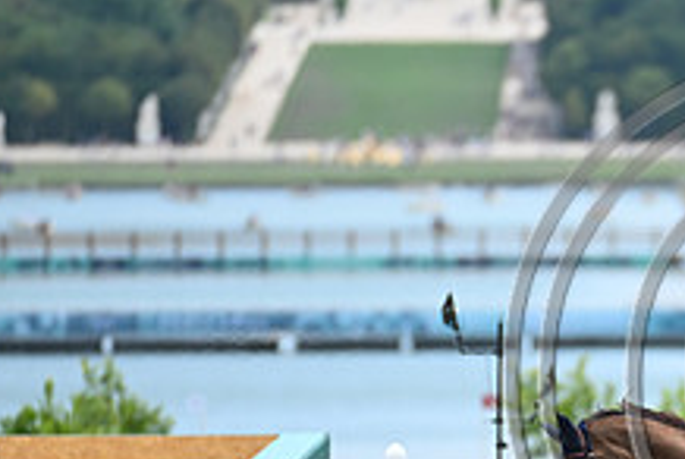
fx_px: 20254
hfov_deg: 1.9
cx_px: 792
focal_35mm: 1063
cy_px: 329
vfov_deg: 1.3
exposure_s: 1/1250
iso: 280
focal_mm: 400
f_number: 4
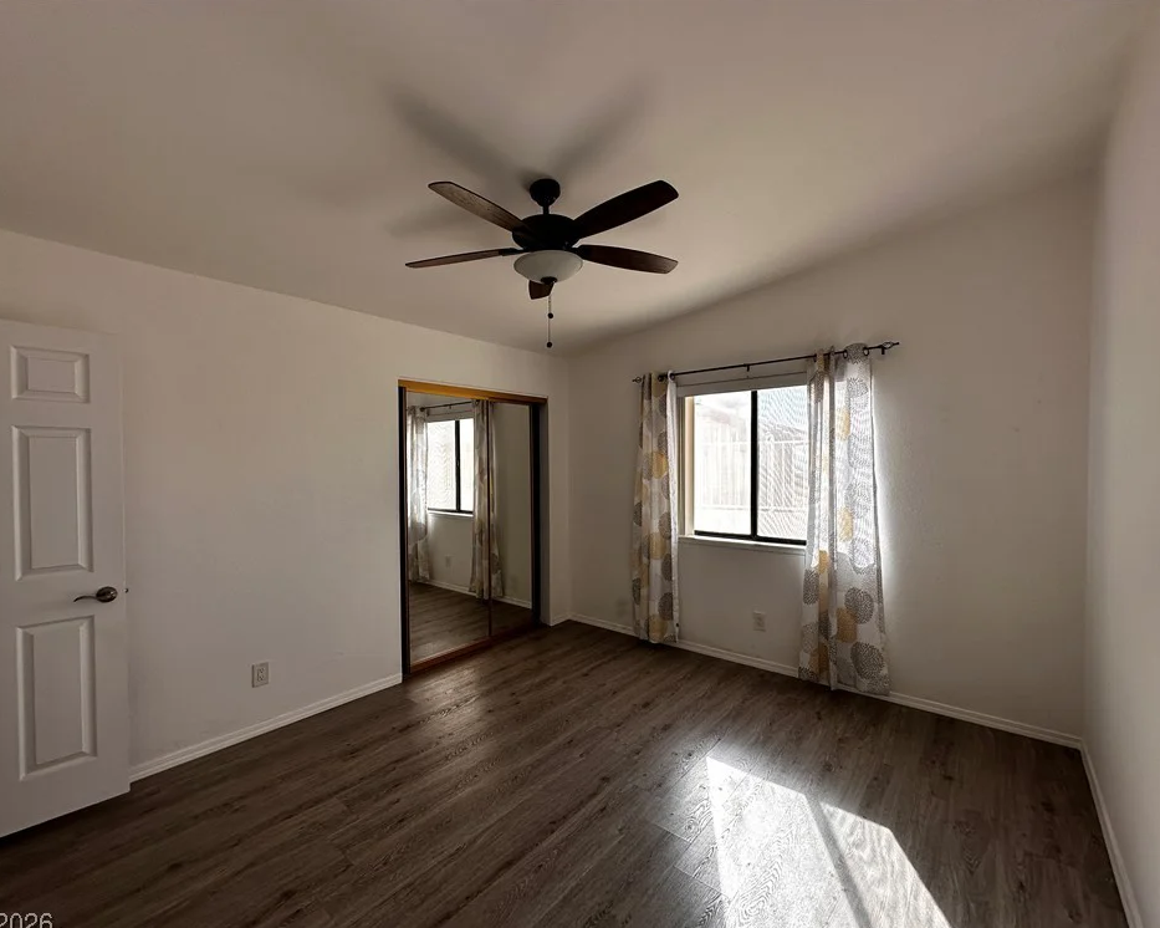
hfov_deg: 96.8
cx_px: 564
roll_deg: +0.8
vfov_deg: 84.0
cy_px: 474
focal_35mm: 15
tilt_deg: -1.0
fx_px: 515
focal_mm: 2.22
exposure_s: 1/136
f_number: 2.2
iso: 40
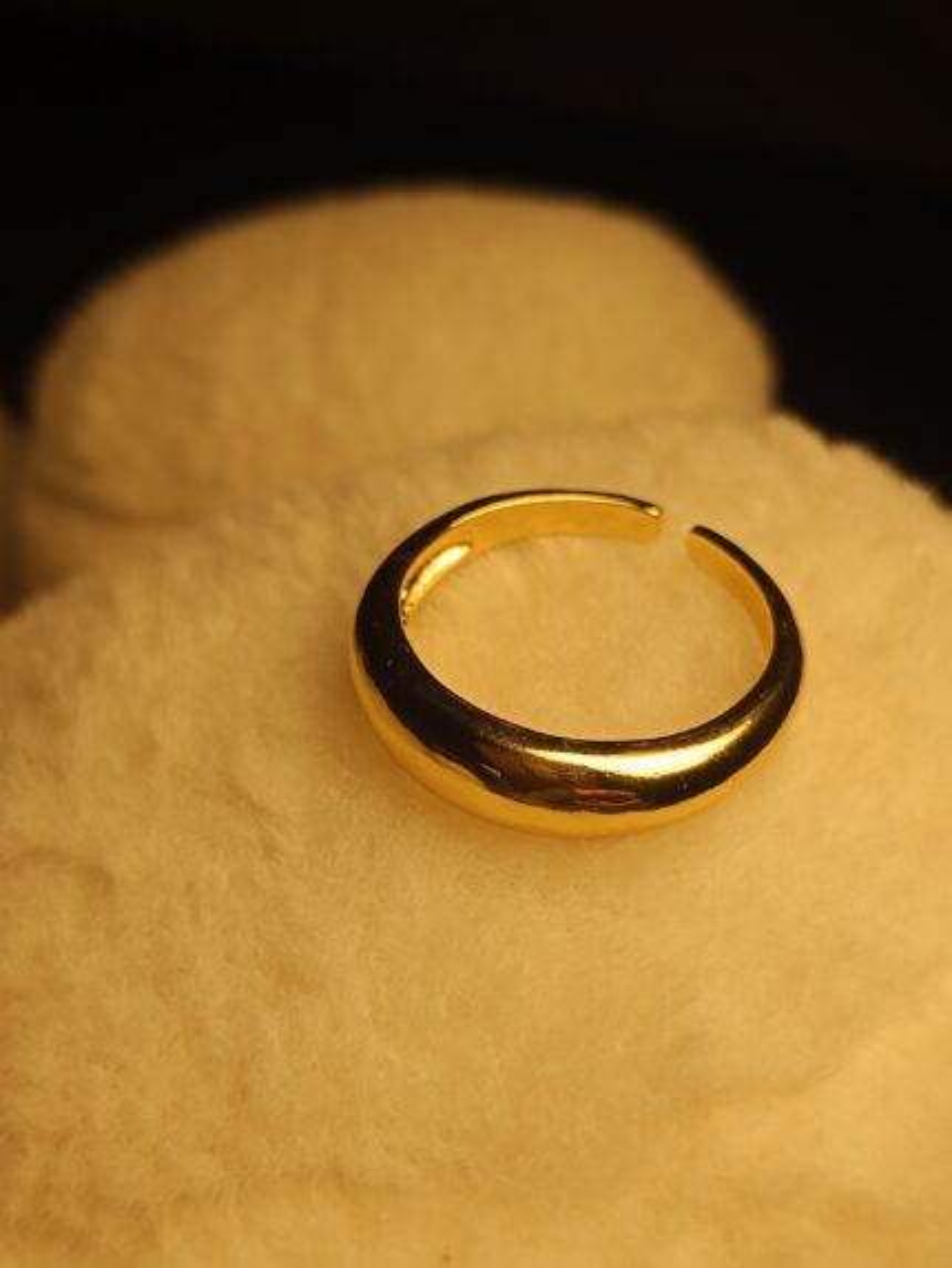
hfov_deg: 35.1
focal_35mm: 41
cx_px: 476
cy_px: 634
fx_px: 1503
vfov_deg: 45.8
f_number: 1.8
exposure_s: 1/167
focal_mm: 3.98
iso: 50
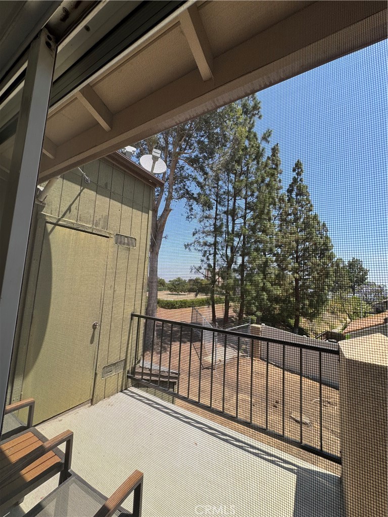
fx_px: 209
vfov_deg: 102.1
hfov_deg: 85.7
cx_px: 194
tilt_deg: +6.2
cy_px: 258
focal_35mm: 14
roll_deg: -3.0
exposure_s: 1/831
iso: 40
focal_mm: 2.22
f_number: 2.2
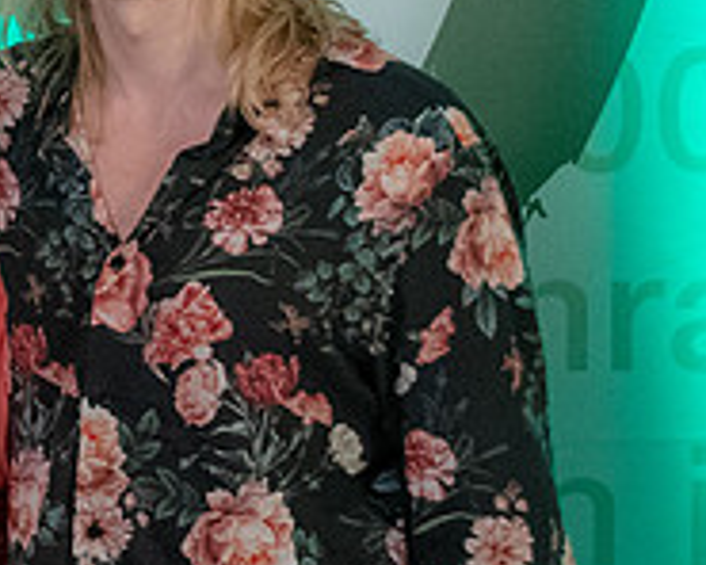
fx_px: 3155
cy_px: 146
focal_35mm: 151
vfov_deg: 10.2
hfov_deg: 12.5
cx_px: -149
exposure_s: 1/200
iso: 2500
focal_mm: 22
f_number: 4
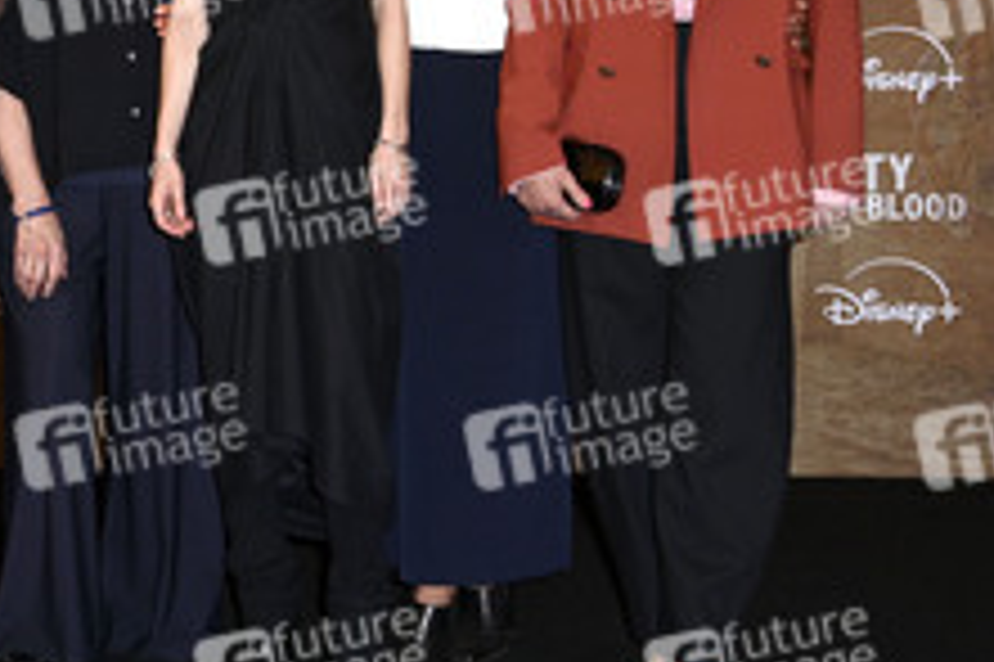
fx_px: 2704
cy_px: 99
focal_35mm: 98
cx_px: 191
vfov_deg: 13.8
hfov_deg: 20.6
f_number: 5.6
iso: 800
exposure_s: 1/320
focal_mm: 48
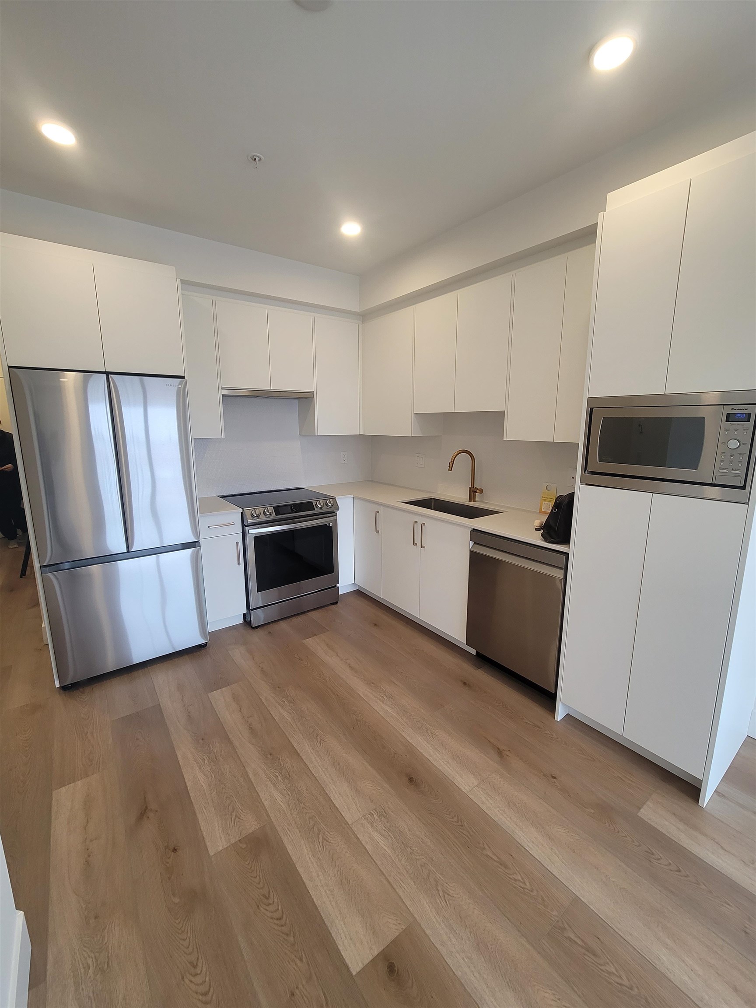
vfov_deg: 106.2
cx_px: 378
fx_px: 379
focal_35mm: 13
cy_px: 504
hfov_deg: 89.9
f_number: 2.2
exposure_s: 1/60
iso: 160
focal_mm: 2.2
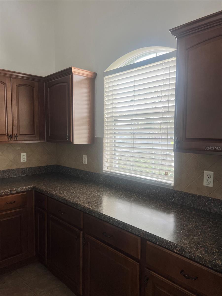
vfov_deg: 67.3
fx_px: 222
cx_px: 111
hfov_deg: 53.1
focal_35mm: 26
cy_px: 148
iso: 40
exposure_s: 1/121
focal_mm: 5.7
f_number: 1.5
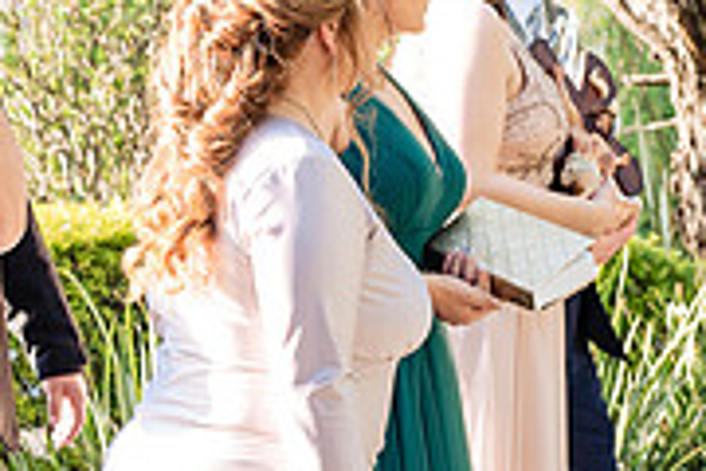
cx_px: -251
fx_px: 3785
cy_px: 124
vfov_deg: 7.1
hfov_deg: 10.4
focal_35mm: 193
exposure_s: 1/200
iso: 800
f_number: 5.6
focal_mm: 60
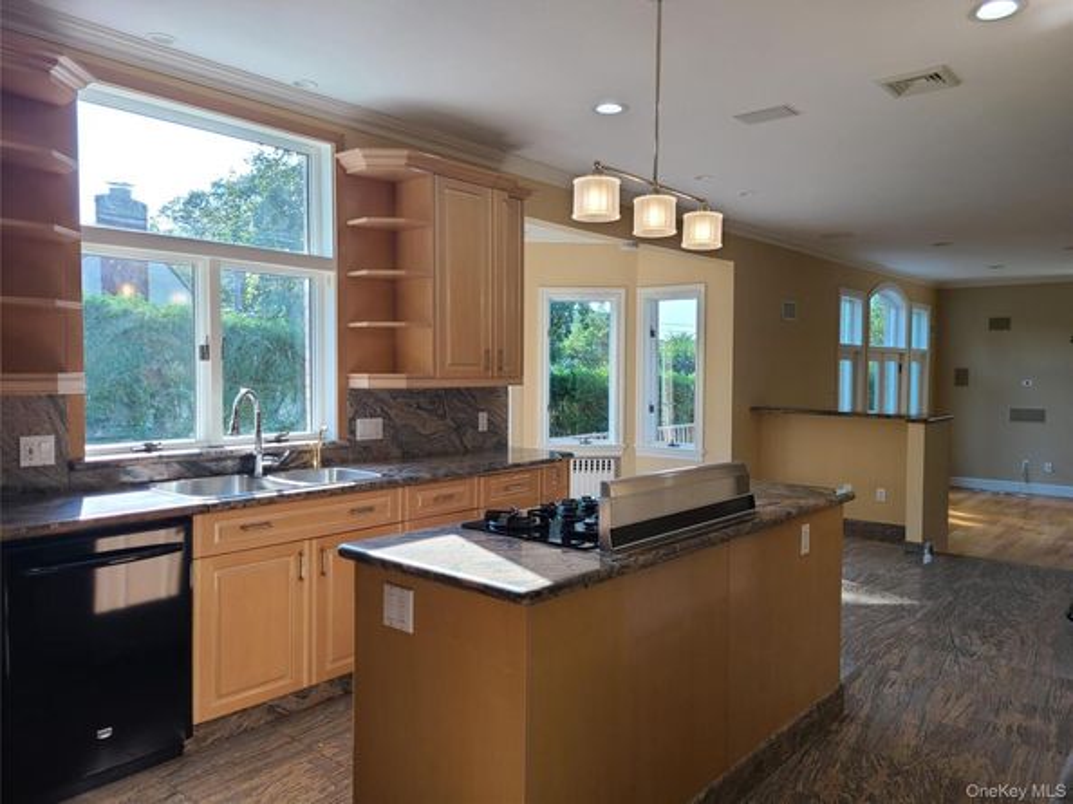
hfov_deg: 67.3
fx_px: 806
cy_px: 402
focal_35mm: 26
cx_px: 536
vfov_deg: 53.0
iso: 40
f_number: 1.8
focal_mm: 5.4
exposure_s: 1/187
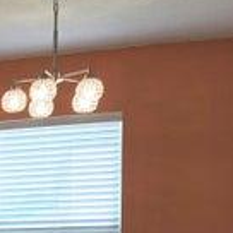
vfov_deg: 17.2
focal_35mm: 96
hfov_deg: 15.0
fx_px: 731
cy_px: 291
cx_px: -221
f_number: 1.8
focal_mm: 5.4
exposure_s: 1/60
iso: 25
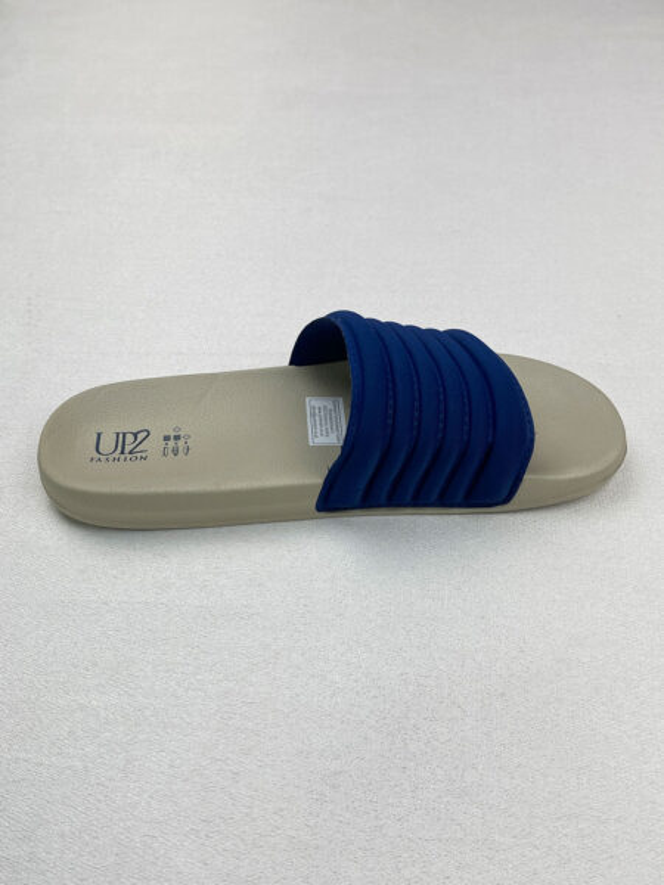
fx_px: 639
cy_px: 442
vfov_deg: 69.4
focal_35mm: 25
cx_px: 332
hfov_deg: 54.9
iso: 32
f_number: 1.6
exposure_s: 1/166
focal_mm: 5.1
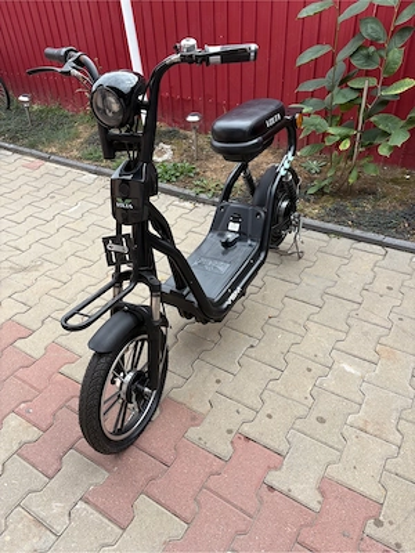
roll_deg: +2.3
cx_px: 208
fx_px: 416
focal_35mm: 26
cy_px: 276
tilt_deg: -37.5
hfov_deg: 53.1
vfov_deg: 67.3
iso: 50
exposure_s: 1/475
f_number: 1.6
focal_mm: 5.96
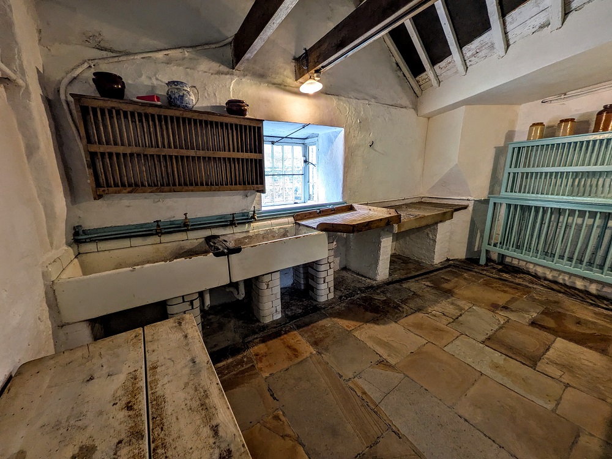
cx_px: 306
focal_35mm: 14
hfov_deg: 102.1
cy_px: 230
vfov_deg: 85.7
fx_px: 248
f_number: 2.2
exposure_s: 1/25
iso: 56
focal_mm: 1.83
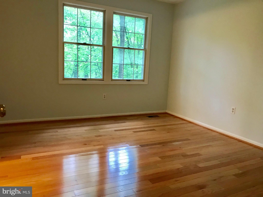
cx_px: 132
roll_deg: -3.0
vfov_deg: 49.7
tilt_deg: -8.7
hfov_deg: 63.4
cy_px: 98
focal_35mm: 28
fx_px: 213
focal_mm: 3.99
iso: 80
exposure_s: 1/15
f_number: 1.8
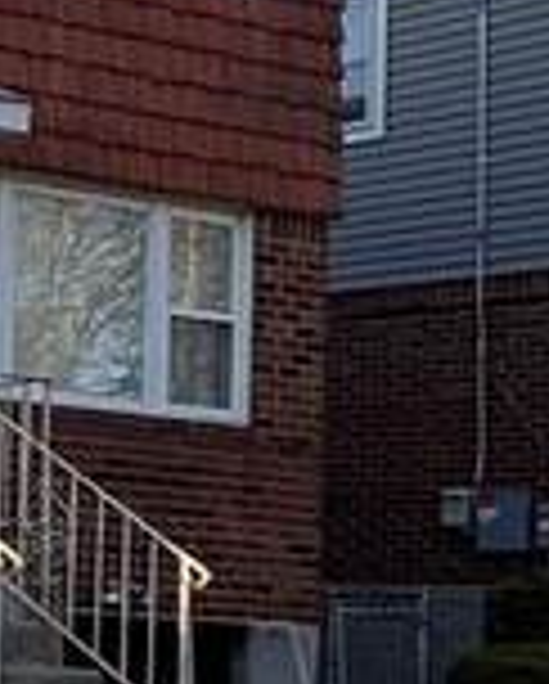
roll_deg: -3.1
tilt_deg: +1.8
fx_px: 2331
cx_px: -1089
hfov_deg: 10.1
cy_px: 518
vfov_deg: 16.6
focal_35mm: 115
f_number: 2.2
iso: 40
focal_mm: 2.22
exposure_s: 1/329
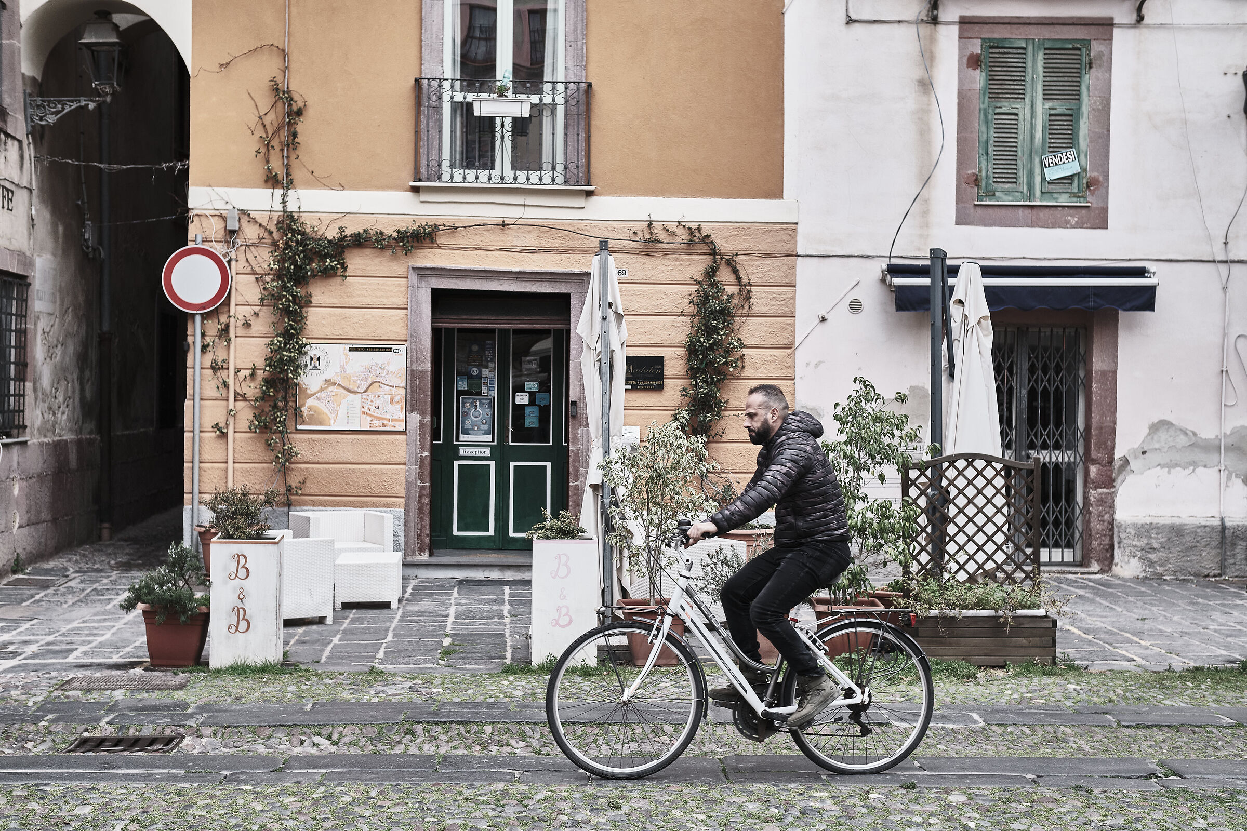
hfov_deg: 39.6
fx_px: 1732
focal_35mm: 50
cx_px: 624
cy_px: 416
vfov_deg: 27.0
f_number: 2.8
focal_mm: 33
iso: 640
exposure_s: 1/1000
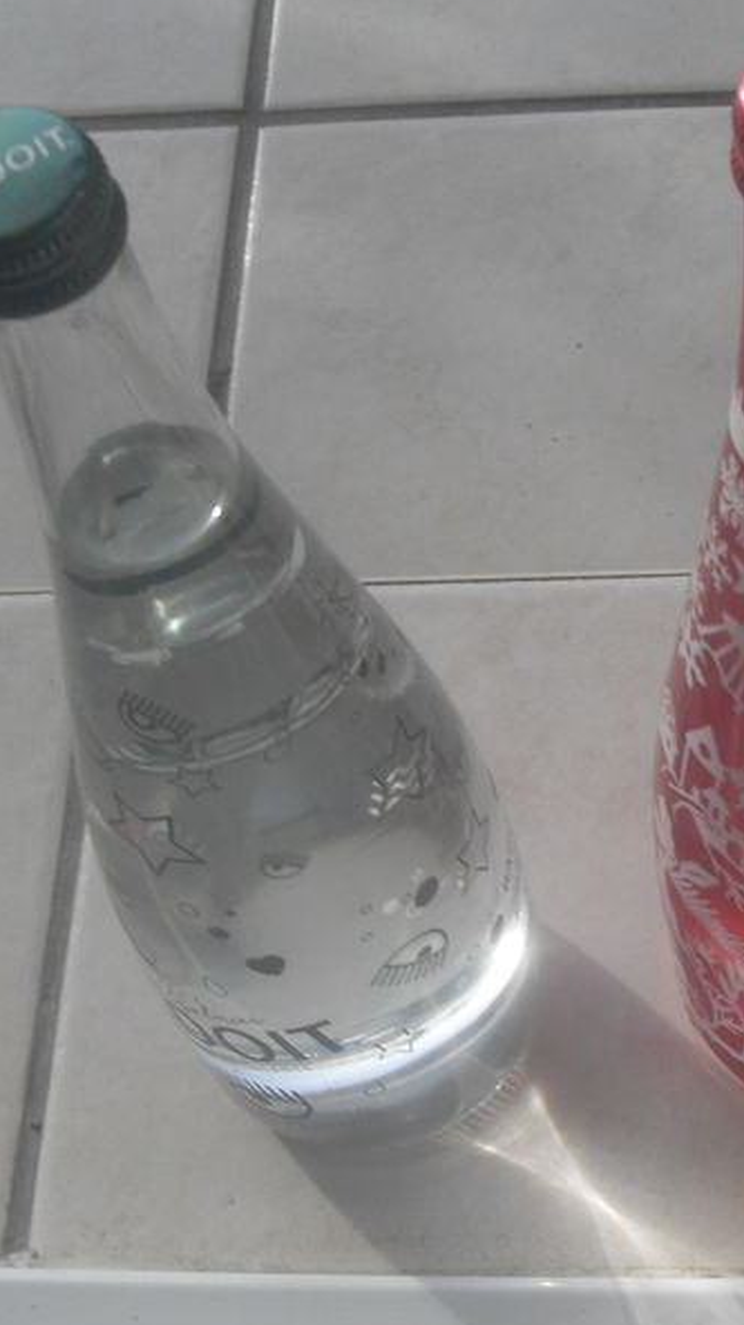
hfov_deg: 17.5
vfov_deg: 31.0
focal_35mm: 68
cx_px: 648
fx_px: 2388
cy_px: 659
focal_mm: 6.3
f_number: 8.9
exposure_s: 1/90
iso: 80
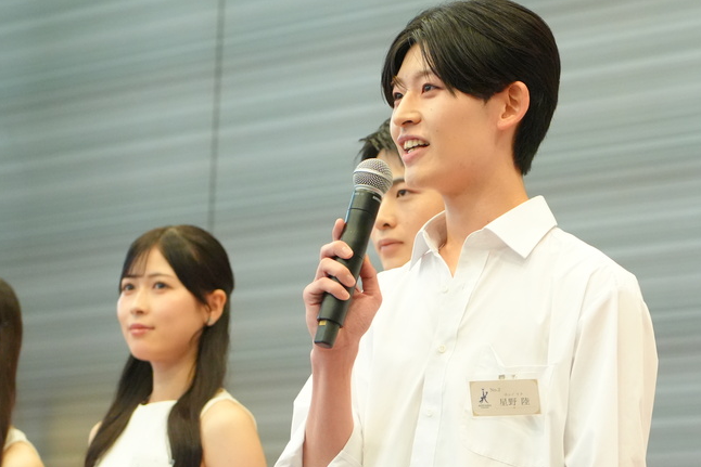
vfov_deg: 7.0
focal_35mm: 195
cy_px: 264
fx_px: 3798
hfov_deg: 10.5
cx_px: 471
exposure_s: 1/250
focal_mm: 105
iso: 6400
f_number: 4
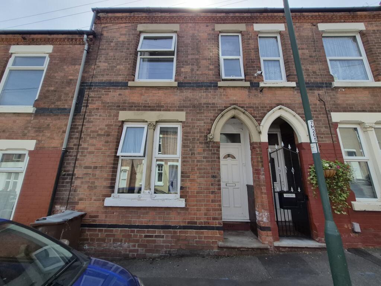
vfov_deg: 89.9
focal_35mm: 13
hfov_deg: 106.2
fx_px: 143
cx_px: 190
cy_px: 143
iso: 40
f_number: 2.2
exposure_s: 1/1024
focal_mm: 1.74
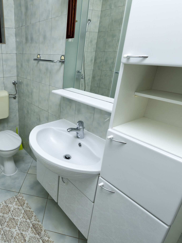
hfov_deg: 56.0
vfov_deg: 76.4
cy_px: 121
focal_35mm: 22
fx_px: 154
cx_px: 32
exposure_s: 1/160
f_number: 8
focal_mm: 10
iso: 100
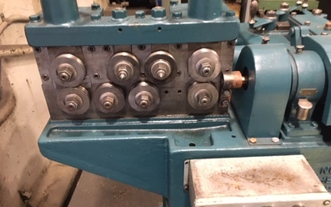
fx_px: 280
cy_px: 108
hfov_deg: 61.2
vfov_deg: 40.6
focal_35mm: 31
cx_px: 165
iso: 400
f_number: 2.2
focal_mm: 4.15
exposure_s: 1/15
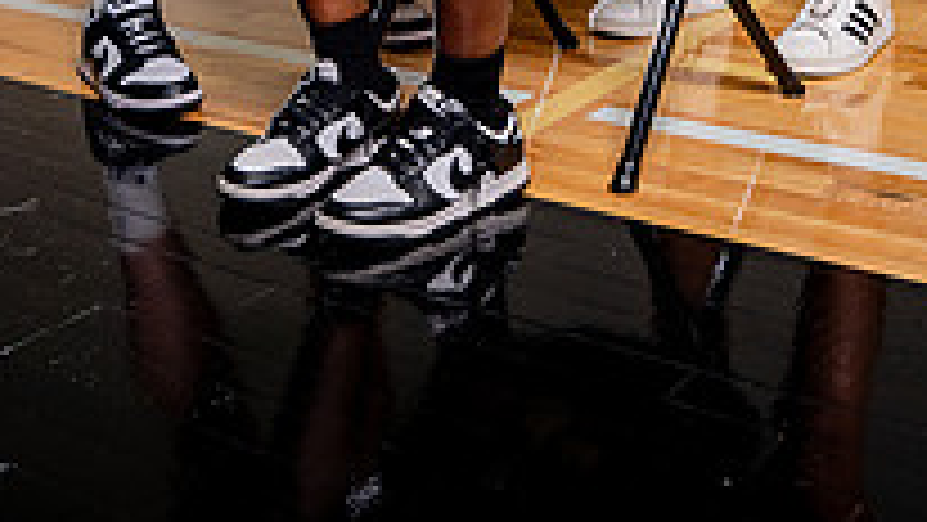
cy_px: -477
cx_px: 446
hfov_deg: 31.9
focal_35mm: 66
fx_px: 1623
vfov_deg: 15.2
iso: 640
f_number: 7.1
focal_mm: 28.8
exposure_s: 1/200
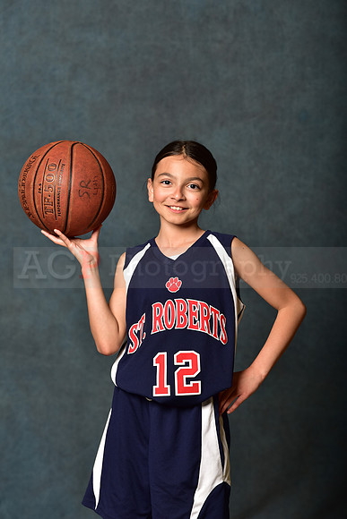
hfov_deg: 12.2
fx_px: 1618
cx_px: 174
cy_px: 260
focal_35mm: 112
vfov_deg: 18.3
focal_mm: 112
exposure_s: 1/250
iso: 250
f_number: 4.5
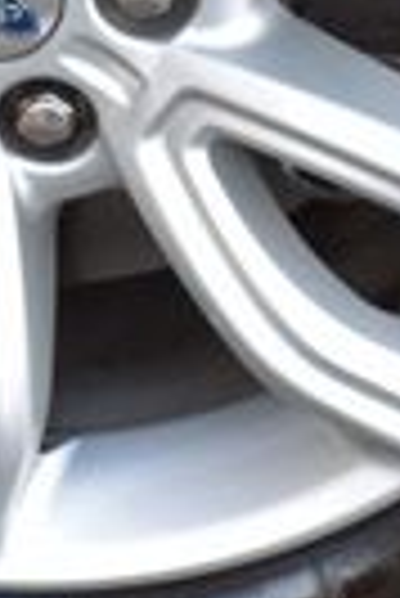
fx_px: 3358
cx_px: -9
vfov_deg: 10.0
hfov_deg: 6.8
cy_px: -139
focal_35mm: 202
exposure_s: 1/40
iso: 400
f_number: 7.1
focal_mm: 28
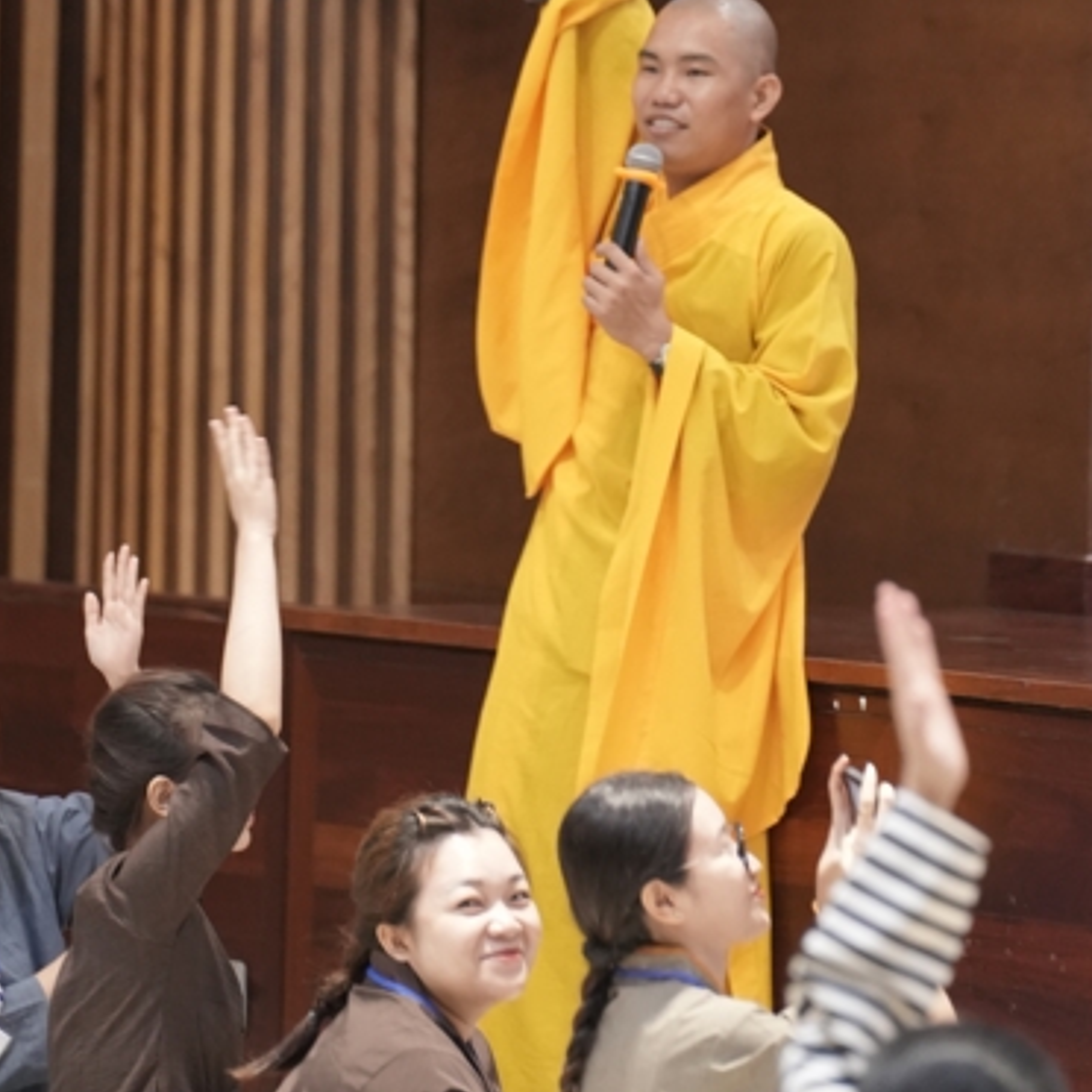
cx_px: 569
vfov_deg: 5.2
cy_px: 266
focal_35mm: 334
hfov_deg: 5.2
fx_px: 11921
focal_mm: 150
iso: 3200
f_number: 2.8
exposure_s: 1/160
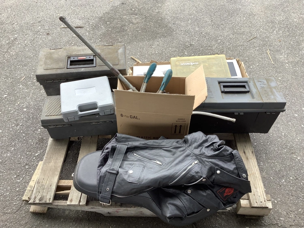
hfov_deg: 58.3
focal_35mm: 31
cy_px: 114
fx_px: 272
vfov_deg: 45.5
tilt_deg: -47.1
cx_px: 152
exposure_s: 1/161
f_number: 2.4
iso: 25
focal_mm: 3.3
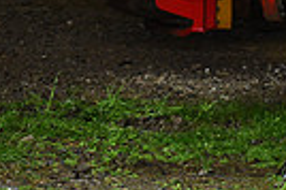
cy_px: -186
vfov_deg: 4.5
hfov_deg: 6.6
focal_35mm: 303
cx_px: 523
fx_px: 2404
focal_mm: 70
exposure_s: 1/800
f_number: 3.5
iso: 4000
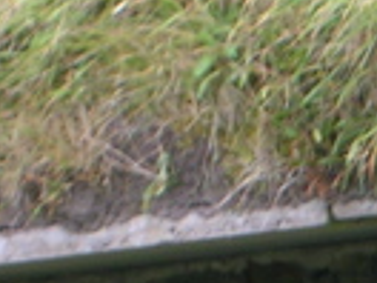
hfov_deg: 3.5
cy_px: 597
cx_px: 705
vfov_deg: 2.7
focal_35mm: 558
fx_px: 6077
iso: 50
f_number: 4.9
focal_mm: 17.4
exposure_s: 1/30
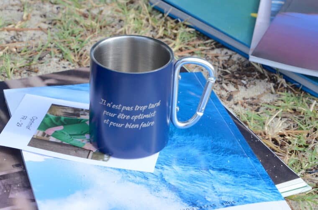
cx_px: 159
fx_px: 1058
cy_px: 105
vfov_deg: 11.4
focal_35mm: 120
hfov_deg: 17.1
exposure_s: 1/1600
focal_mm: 80
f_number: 10
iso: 1600
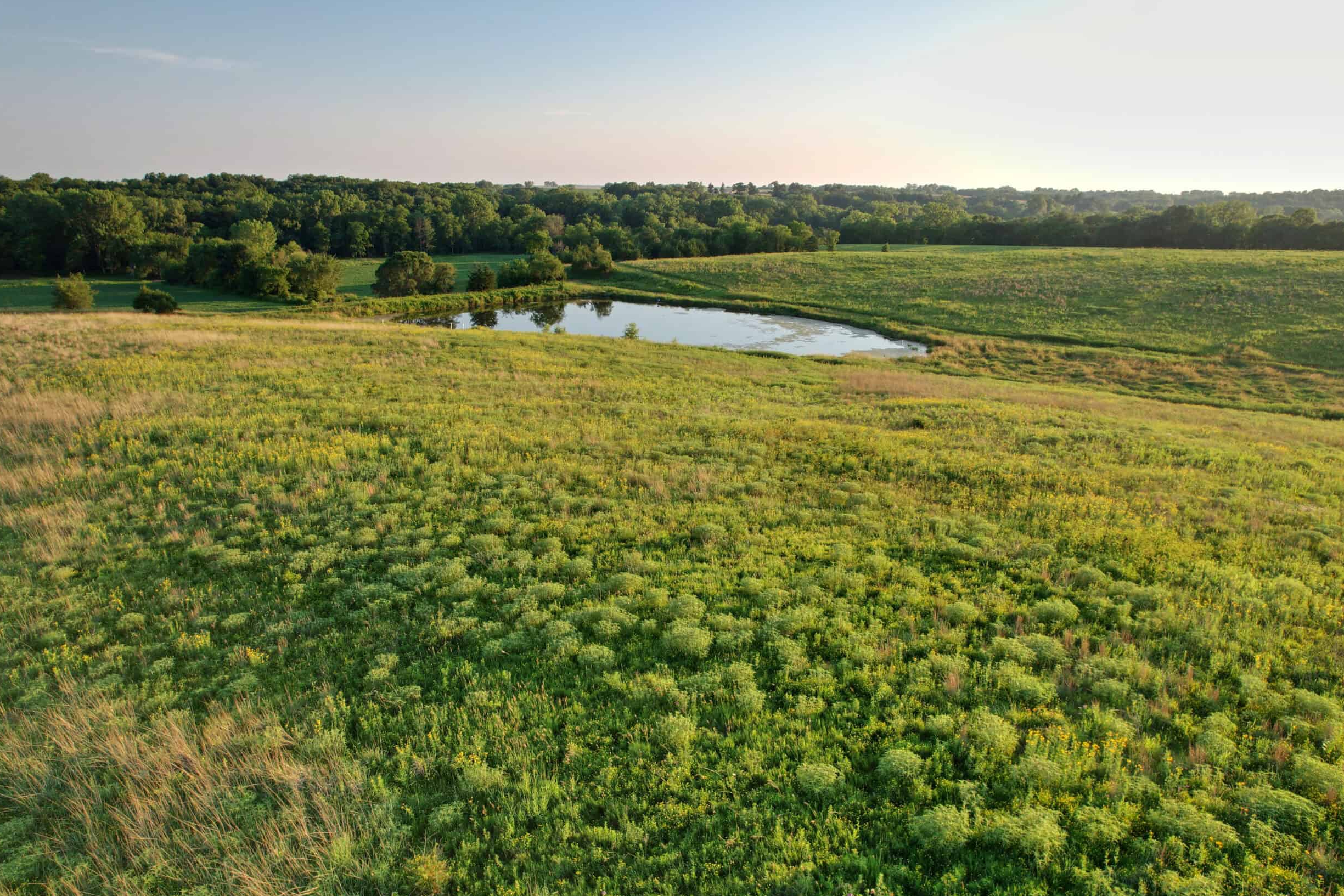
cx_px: 670
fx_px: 859
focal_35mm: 23
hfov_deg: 76.1
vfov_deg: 55.1
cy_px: 466
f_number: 2.8
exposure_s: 1/640
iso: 100
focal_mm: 8.4
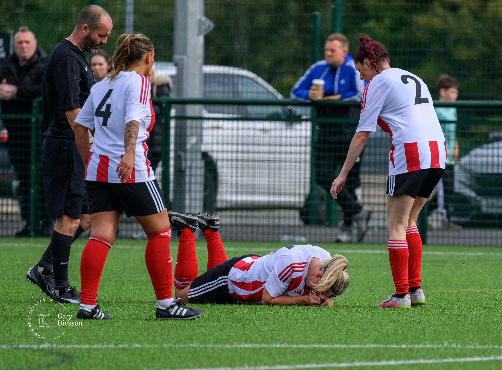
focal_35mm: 635
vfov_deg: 2.3
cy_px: 265
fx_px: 9143
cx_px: 350
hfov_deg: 3.1
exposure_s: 1/1600
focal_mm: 400
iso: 640
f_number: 5.6
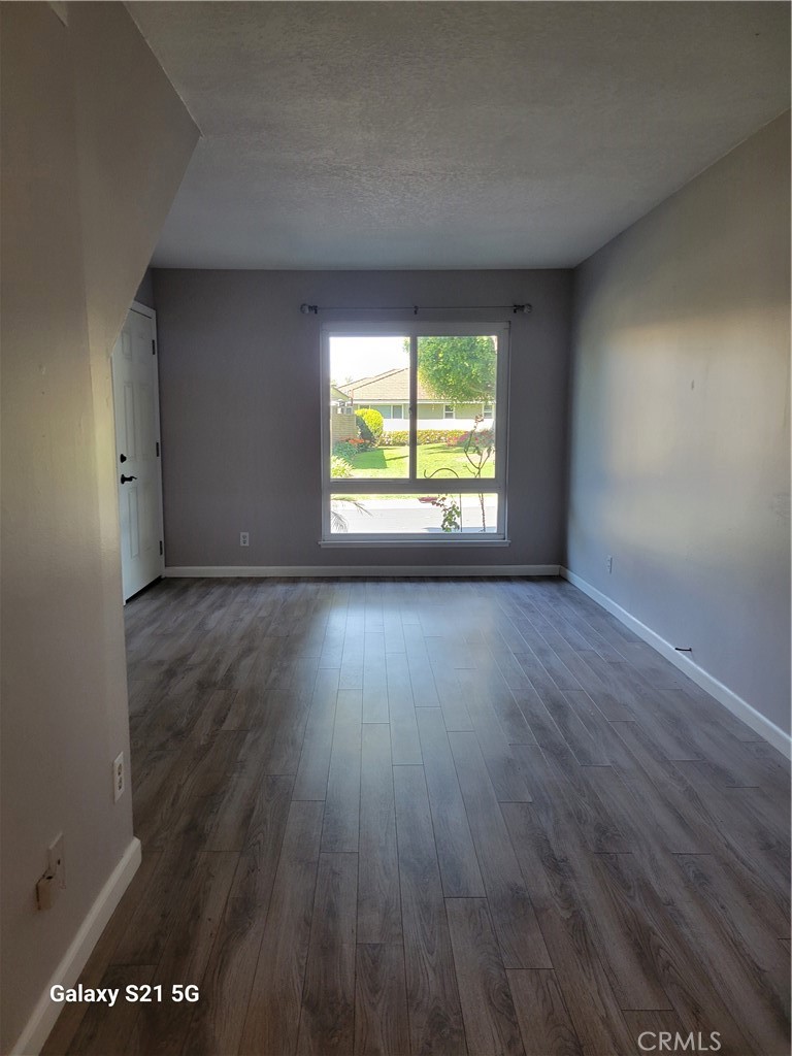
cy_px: 528
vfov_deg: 67.3
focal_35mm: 26
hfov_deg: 53.1
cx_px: 396
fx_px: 793
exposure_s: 1/120
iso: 200
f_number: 1.8
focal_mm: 5.4
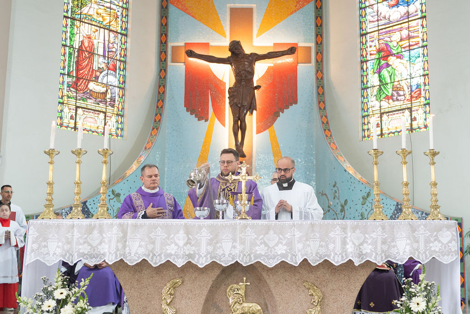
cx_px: 235
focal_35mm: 53
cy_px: 157
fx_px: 688
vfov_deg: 25.7
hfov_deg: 37.7
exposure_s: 1/160
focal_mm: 35
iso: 640
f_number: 2.8
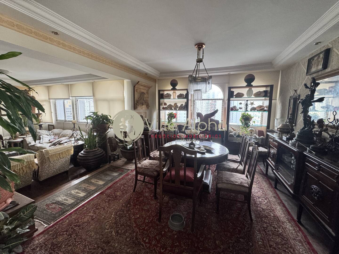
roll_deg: -1.1
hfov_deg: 102.1
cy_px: 127
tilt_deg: -8.2
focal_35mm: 14
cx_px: 170
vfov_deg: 85.7
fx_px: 137
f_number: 2.2
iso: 250
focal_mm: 2.22
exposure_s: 1/99
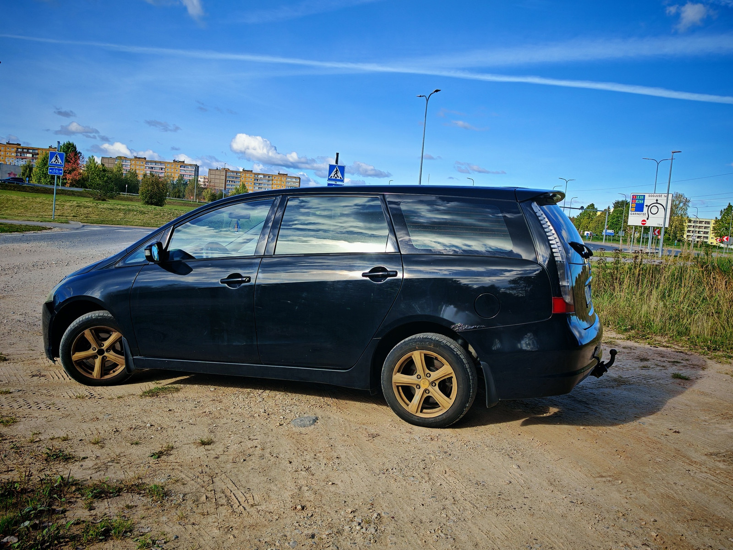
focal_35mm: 30
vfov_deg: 46.8
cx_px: 366
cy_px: 275
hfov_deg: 60.0
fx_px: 635
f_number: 2
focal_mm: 6.83
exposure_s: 1/5300
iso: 100
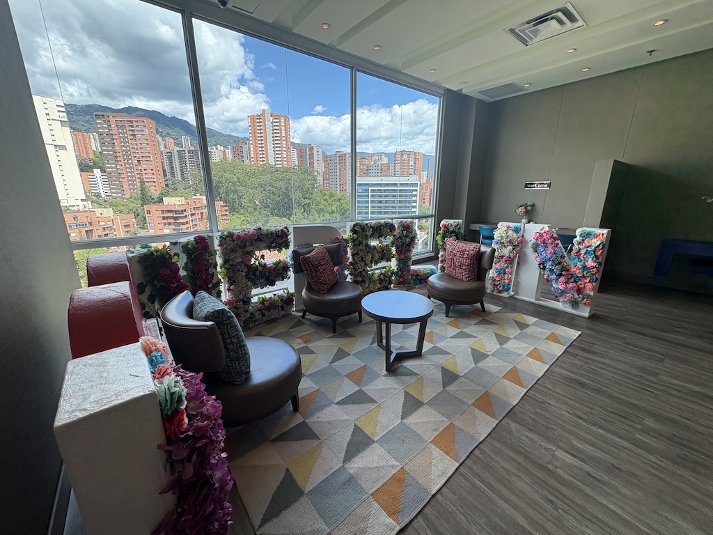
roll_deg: +0.6
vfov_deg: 85.7
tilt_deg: -15.8
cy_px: 268
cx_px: 356
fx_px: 288
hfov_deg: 102.1
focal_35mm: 14
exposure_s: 1/147
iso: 64
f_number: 2.2
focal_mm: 2.22
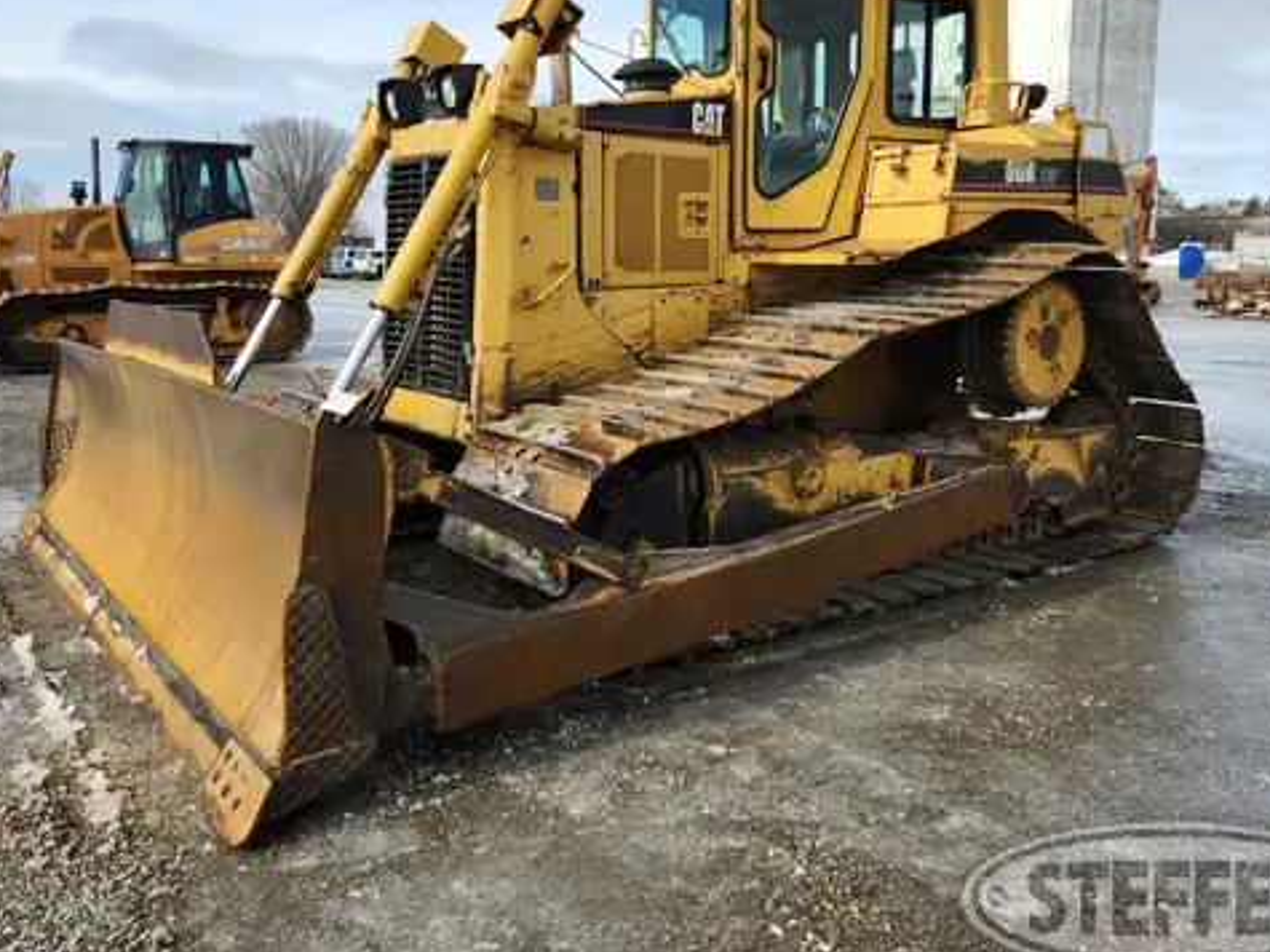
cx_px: 580
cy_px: 364
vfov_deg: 45.1
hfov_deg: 58.3
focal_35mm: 31
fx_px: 1137
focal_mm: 5.4
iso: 20
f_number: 1.8
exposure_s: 1/1361
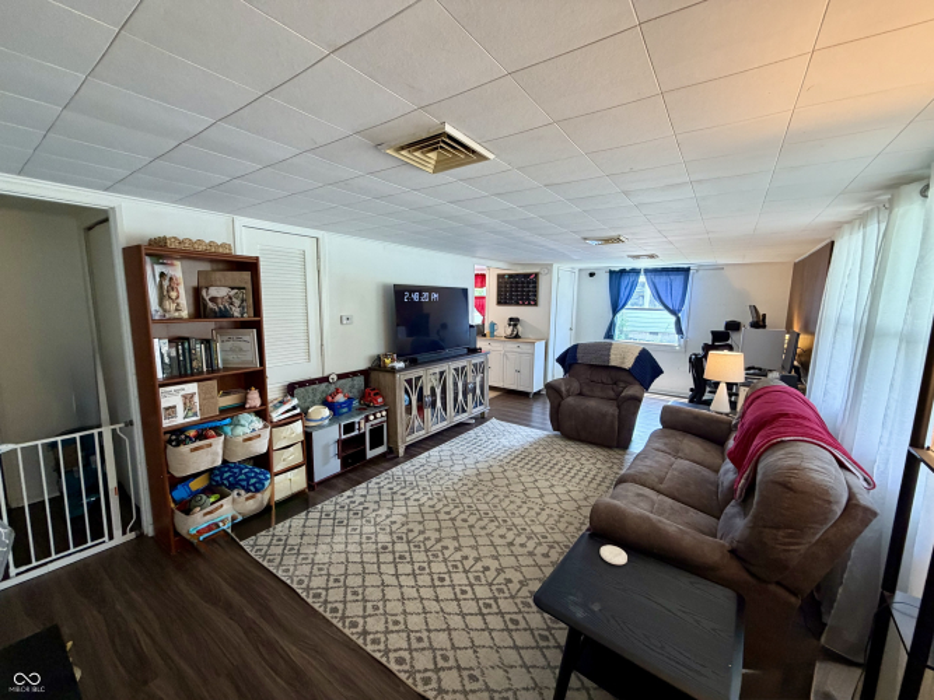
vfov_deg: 85.7
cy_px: 350
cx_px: 467
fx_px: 378
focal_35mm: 14
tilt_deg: -6.9
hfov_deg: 102.1
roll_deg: -0.2
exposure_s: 1/60
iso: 200
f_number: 2.2
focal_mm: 2.22
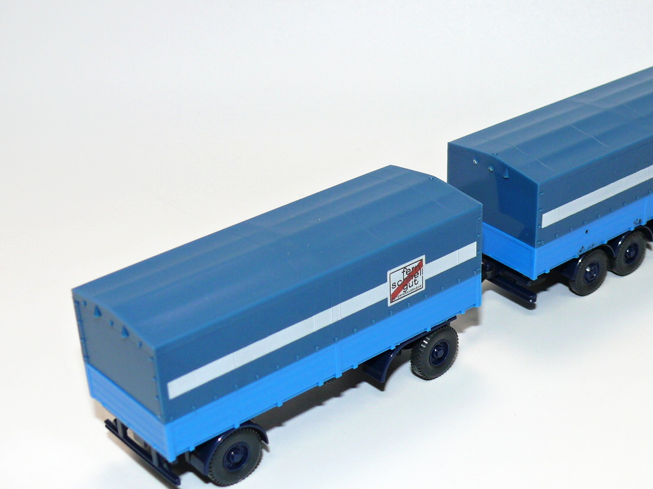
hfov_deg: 28.7
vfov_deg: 21.9
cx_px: 455
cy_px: 241
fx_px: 1264
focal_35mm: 67
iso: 100
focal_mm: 8.6
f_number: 4
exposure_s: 1/30
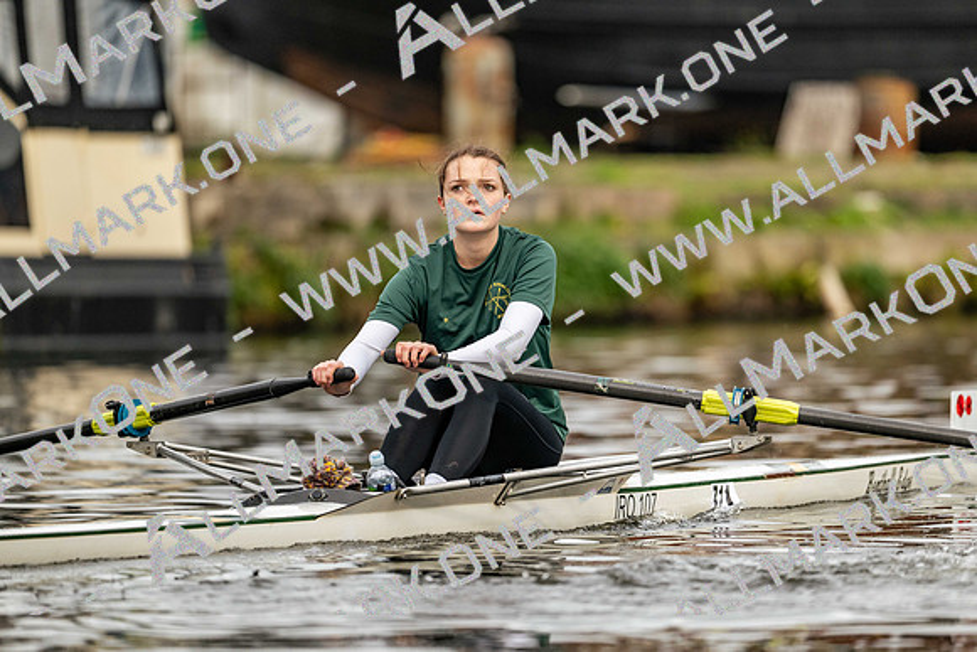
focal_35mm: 400
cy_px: 326
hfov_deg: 5.2
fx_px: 10858
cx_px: 488
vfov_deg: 3.4
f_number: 4.5
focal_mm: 400
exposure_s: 1/2500
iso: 1250
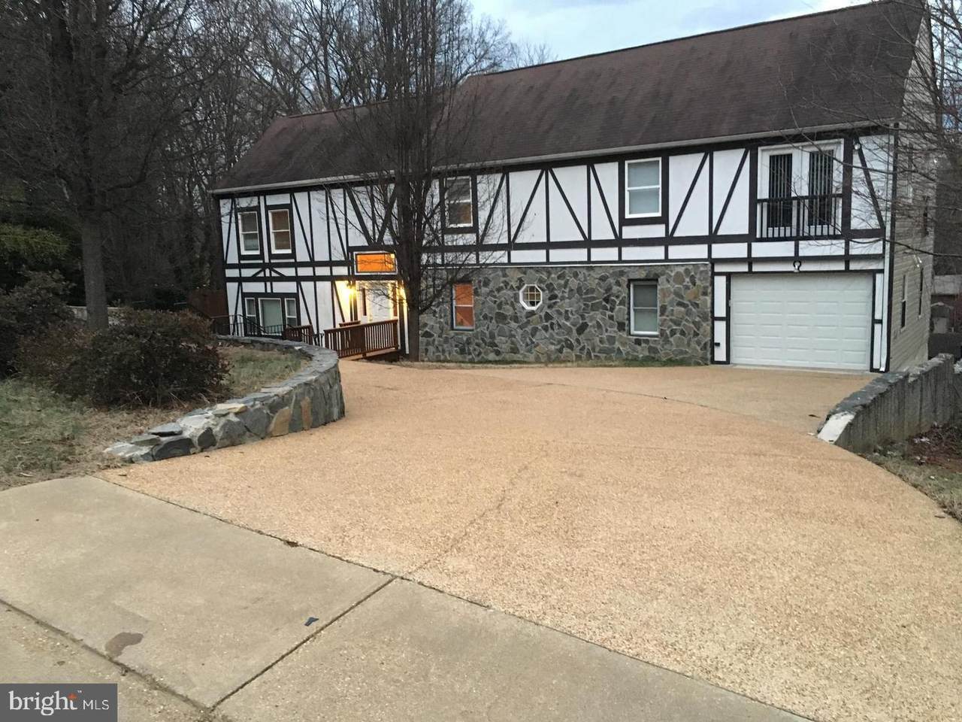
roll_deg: +1.3
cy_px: 361
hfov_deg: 61.7
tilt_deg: -5.5
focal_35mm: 29
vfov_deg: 48.2
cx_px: 481
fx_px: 806
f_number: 2.2
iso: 200
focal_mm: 4.15
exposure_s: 1/15
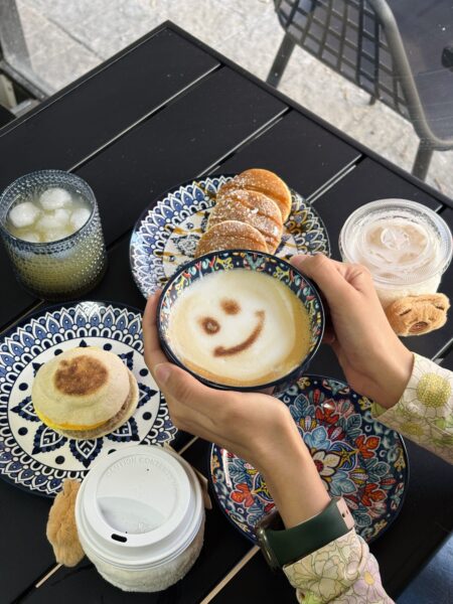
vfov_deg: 36.8
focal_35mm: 52
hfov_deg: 28.0
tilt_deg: -54.9
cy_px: 302
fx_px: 907
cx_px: 226
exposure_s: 1/60
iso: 50
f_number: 1.6
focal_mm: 5.96
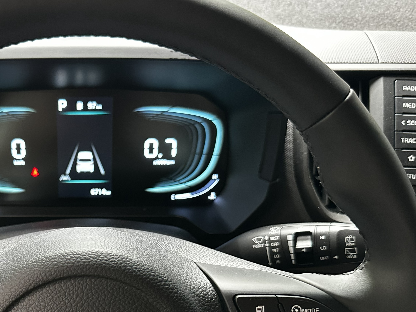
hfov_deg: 42.1
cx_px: 88
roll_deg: -5.4
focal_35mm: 43
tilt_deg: -36.7
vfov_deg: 32.6
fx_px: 517
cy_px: 255
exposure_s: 1/60
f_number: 1.78
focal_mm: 6.86
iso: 500
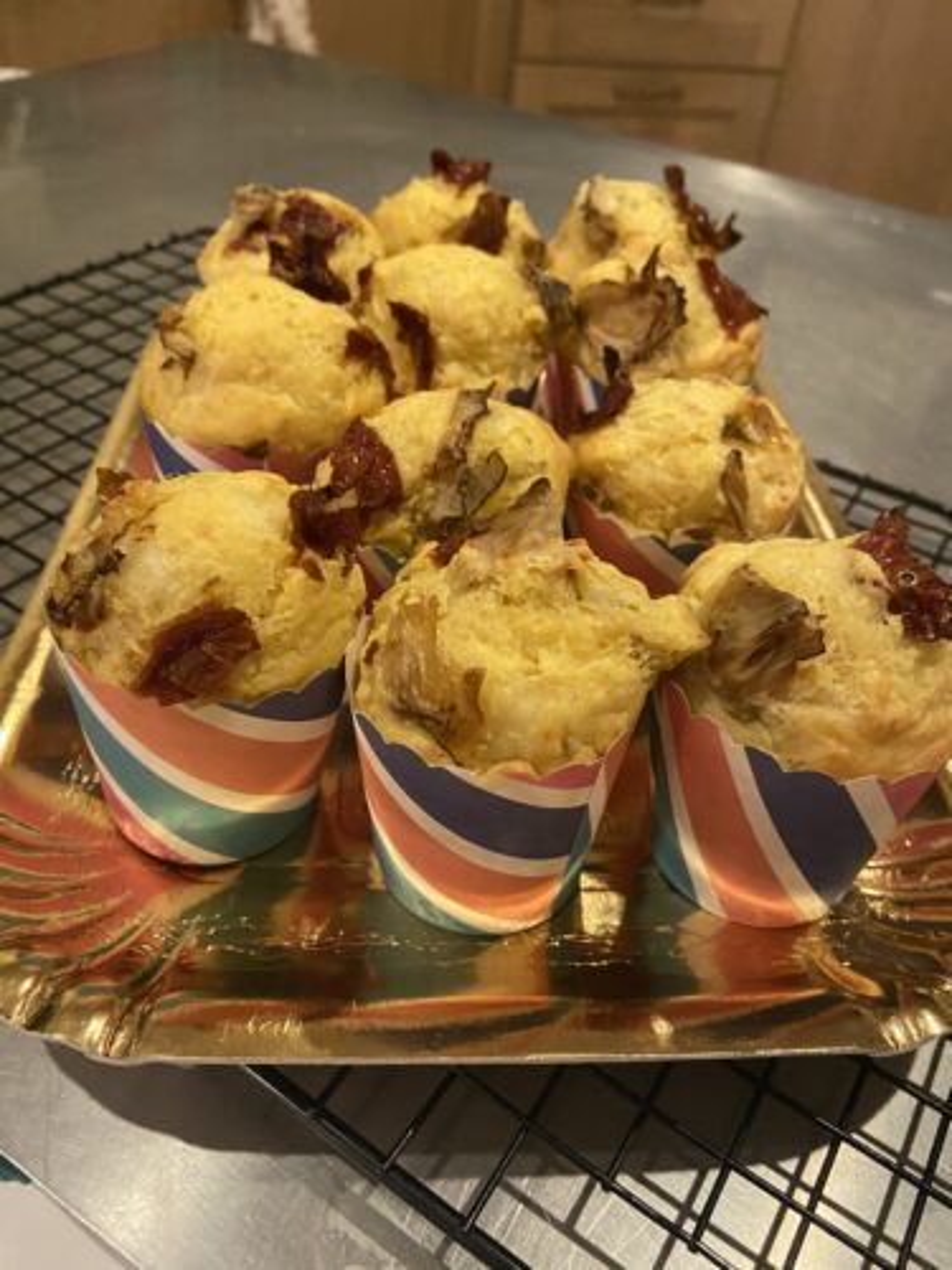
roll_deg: -5.5
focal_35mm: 26
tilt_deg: -41.9
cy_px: 635
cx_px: 476
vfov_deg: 67.3
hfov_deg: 53.1
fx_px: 953
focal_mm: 4.25
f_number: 1.8
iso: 500
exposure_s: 1/33
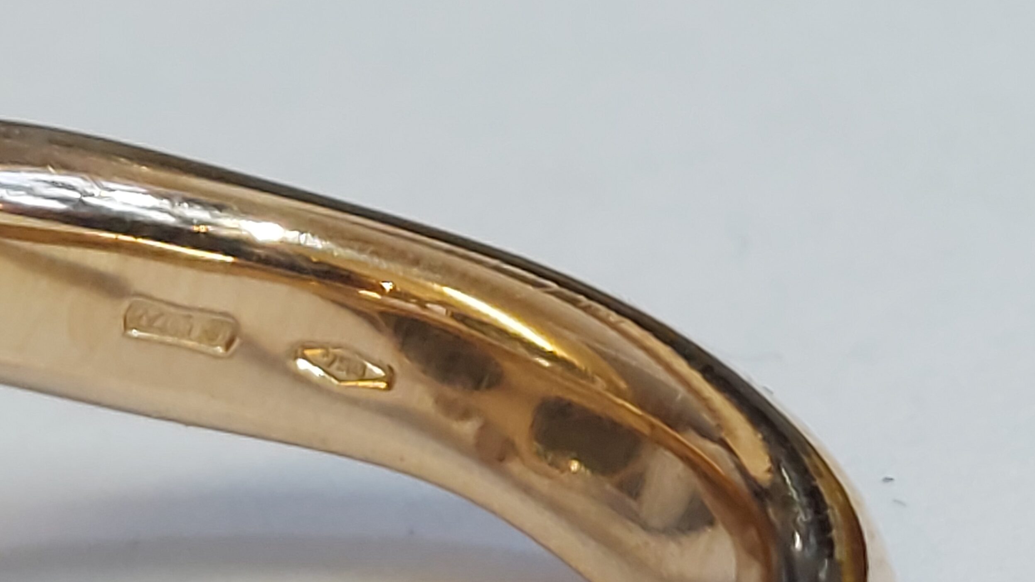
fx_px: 768
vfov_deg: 41.5
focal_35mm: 28
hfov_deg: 67.9
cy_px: 310
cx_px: 512
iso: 40
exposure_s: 1/50
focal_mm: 5.23
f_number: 1.8
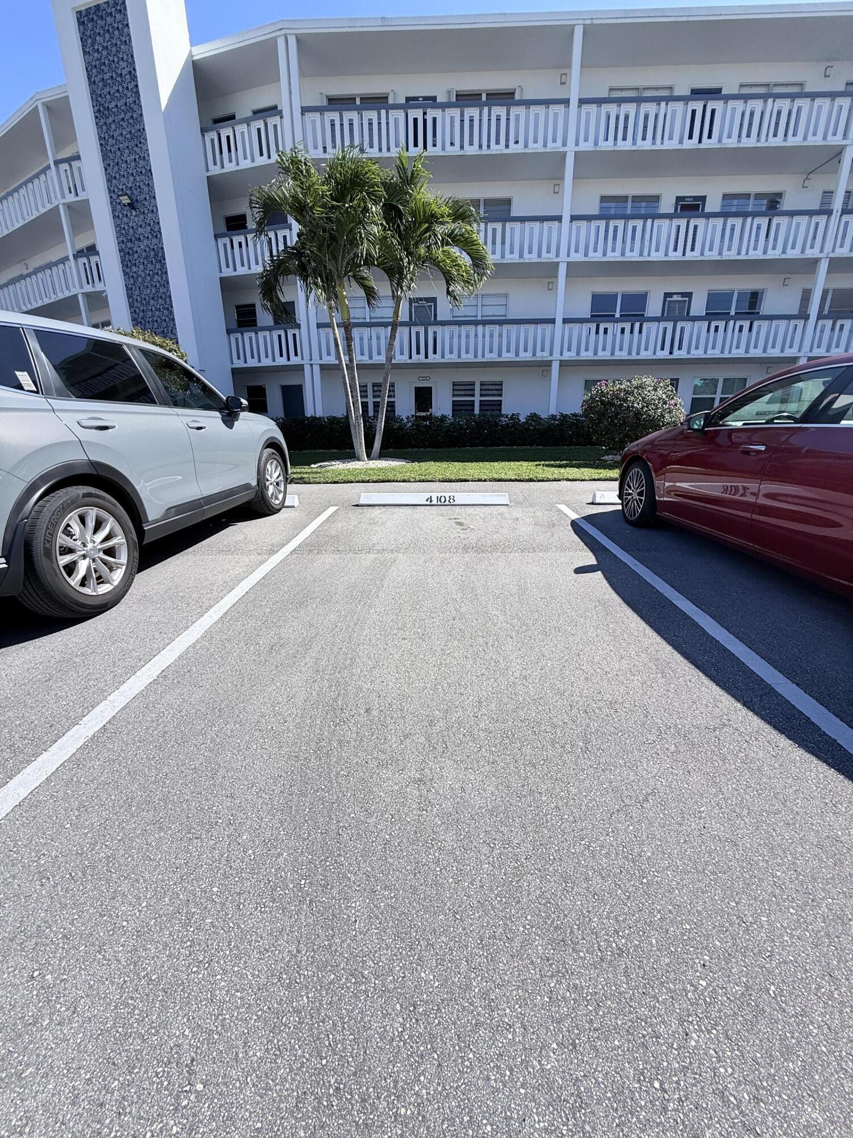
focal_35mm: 14
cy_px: 569
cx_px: 426
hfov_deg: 85.7
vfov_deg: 102.1
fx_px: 460
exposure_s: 1/1901
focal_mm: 2.22
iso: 50
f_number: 2.2
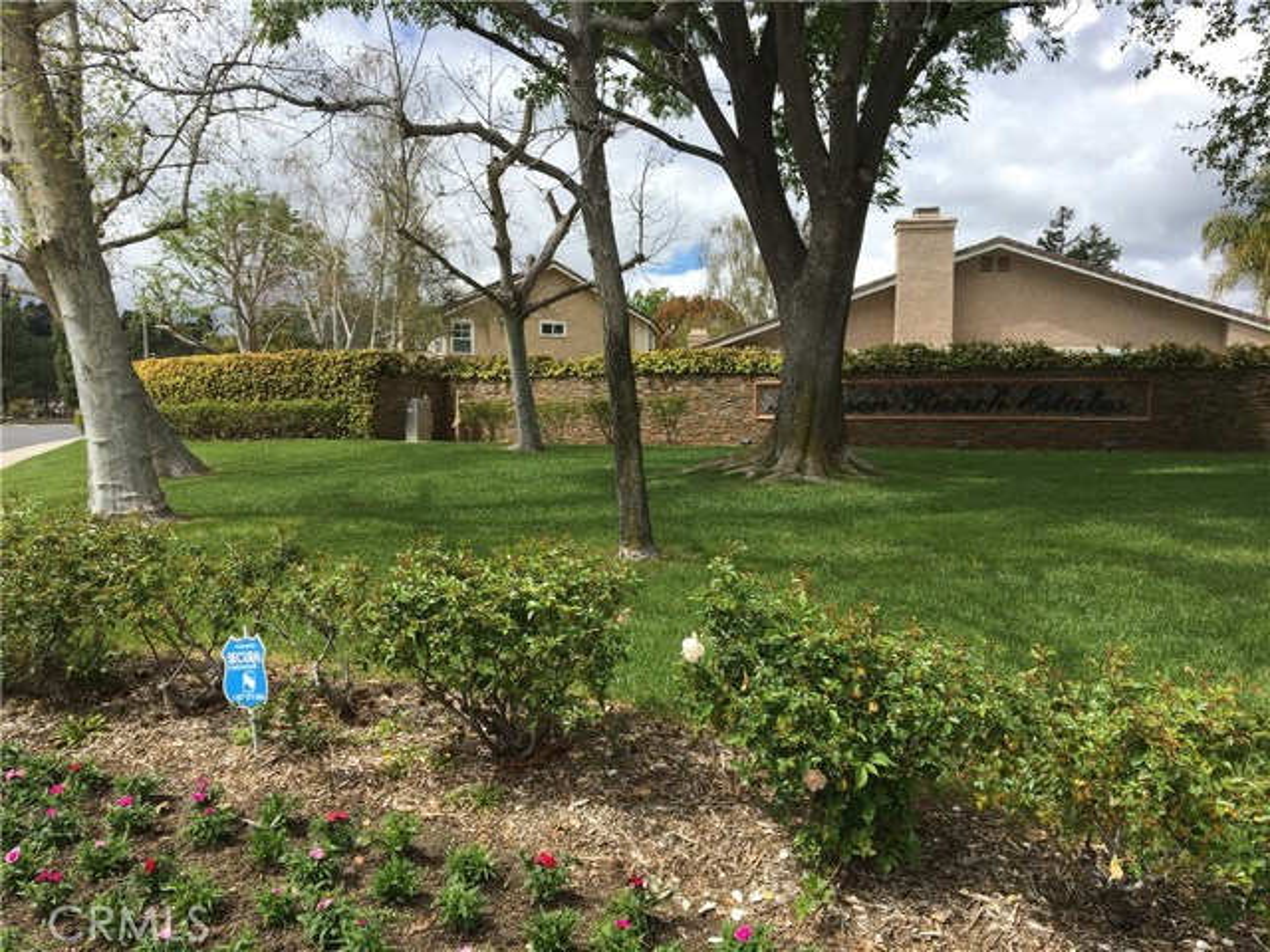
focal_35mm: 29
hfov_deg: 61.7
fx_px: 1064
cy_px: 476
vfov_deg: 48.2
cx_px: 635
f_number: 2.2
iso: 25
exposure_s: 1/1282
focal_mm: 4.15
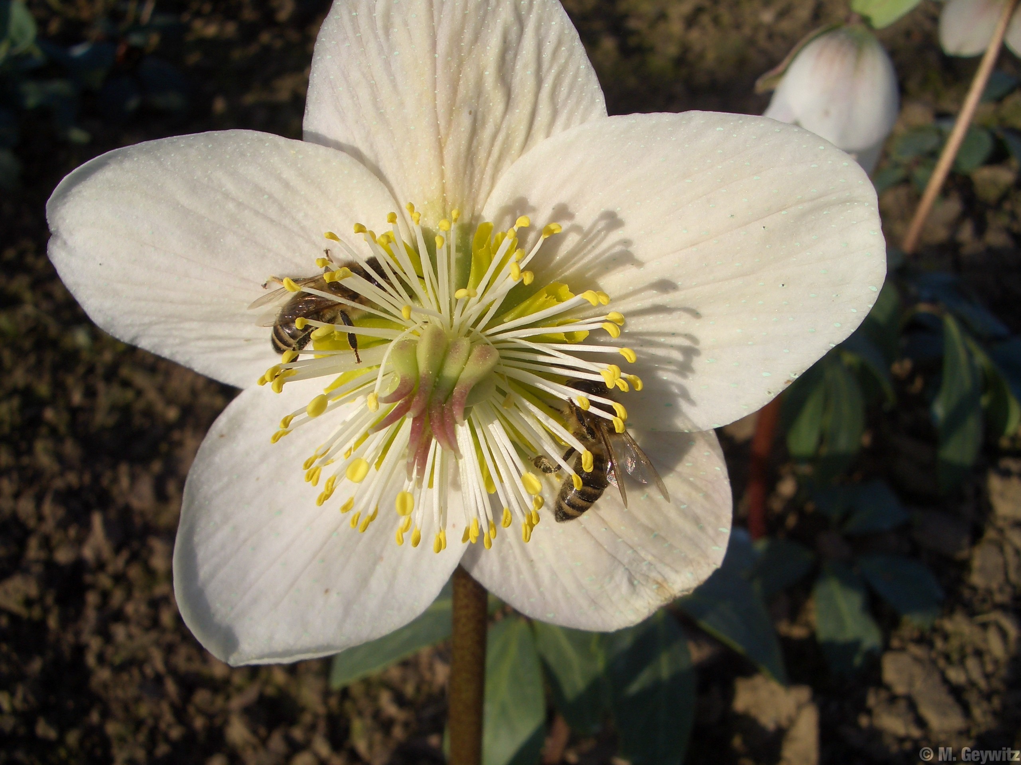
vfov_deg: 40.7
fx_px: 1032
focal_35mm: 35
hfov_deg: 52.6
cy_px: 382
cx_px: 510
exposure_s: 1/640
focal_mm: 5.8
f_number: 4.3
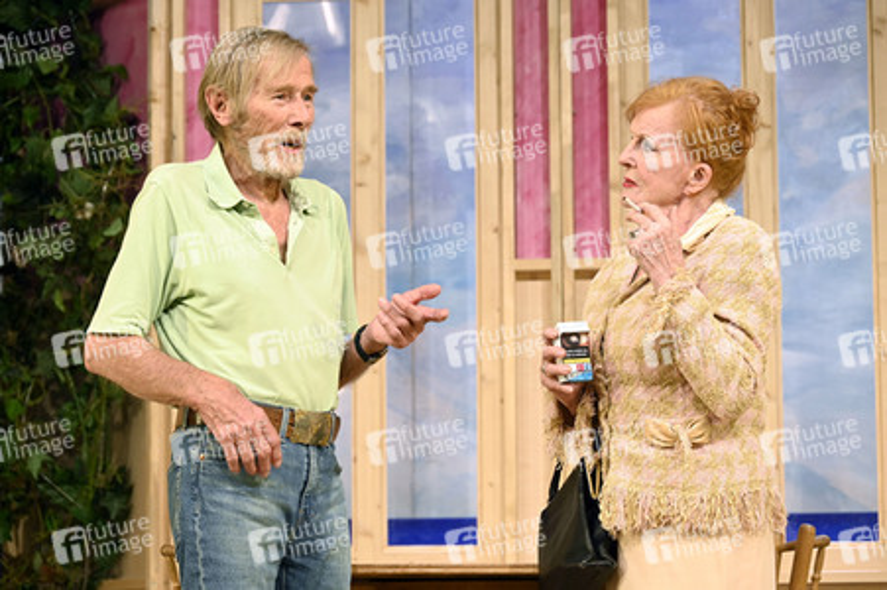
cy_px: 295
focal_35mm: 115
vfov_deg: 11.9
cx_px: 444
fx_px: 2831
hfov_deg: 17.8
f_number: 6.3
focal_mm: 115
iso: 1000
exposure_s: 1/125
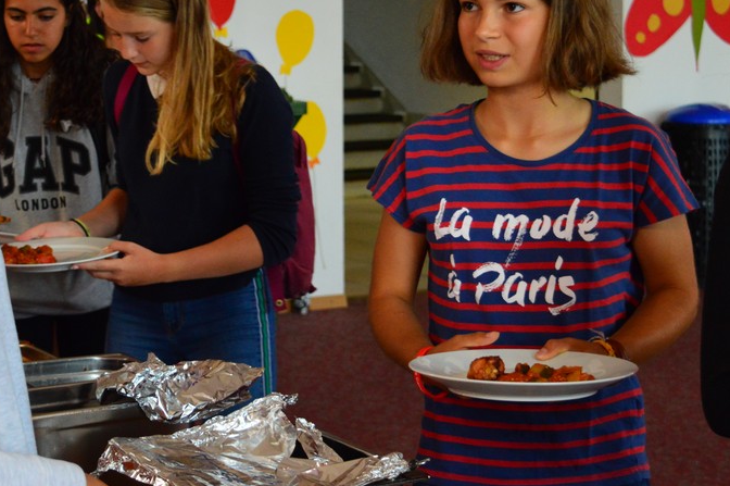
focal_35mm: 96
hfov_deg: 21.2
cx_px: 281
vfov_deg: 14.2
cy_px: 127
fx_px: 1945
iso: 1600
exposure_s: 1/100
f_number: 5
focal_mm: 42
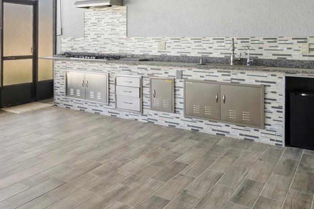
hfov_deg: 47.1
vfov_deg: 36.6
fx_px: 305
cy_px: 44
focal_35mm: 35
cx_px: 13
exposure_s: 1/15
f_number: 9
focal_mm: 10
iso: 100
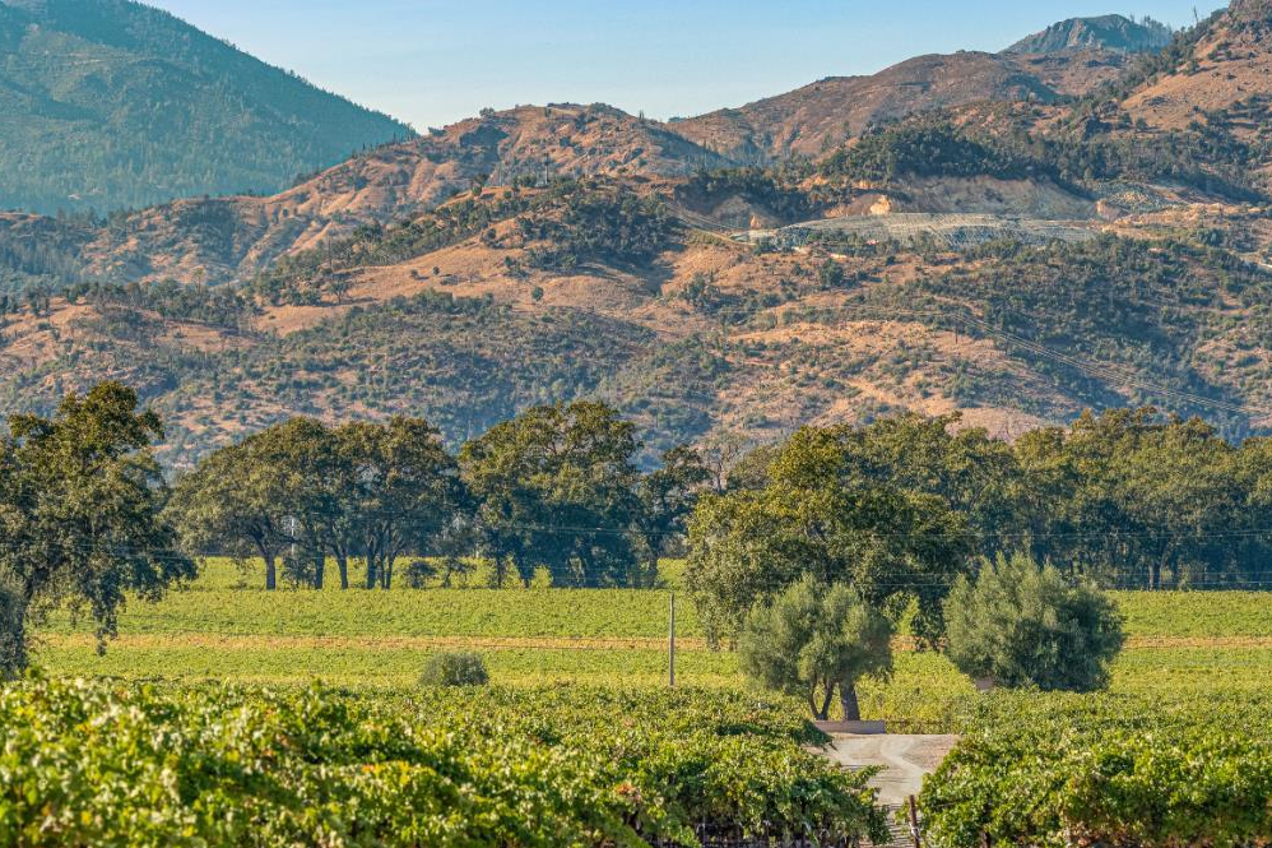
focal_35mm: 227
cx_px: 716
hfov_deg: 9.1
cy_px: 413
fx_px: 8019
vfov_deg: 6.1
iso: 400
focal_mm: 151
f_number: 7.1
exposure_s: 1/8000
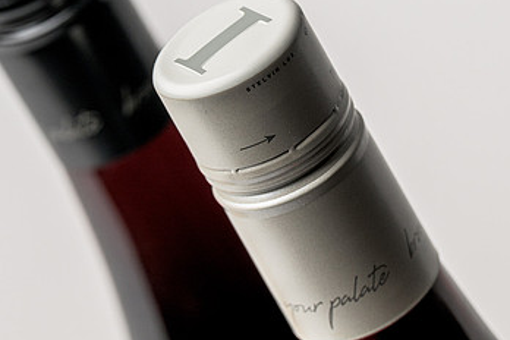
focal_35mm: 377
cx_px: 214
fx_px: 5340
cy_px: 75
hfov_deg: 5.5
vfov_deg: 3.6
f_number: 8
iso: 125
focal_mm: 200
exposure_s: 1/200
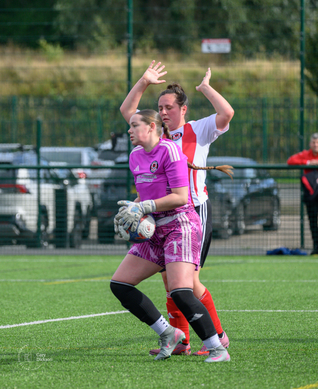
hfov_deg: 3.6
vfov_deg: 4.4
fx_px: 5040
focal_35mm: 434
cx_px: 137
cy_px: 170
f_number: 5
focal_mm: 260
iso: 800
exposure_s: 1/2000
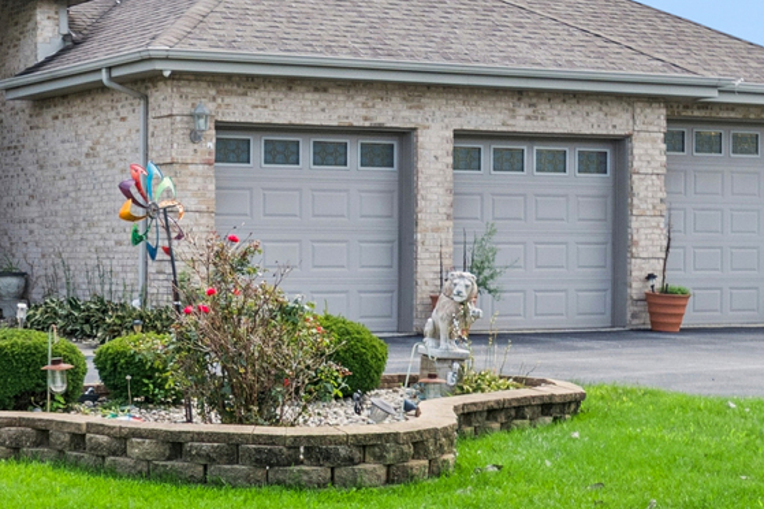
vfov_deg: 15.7
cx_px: 174
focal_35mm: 87
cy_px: 313
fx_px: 1845
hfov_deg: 23.1
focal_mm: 20
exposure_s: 1/200
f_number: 8
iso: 400
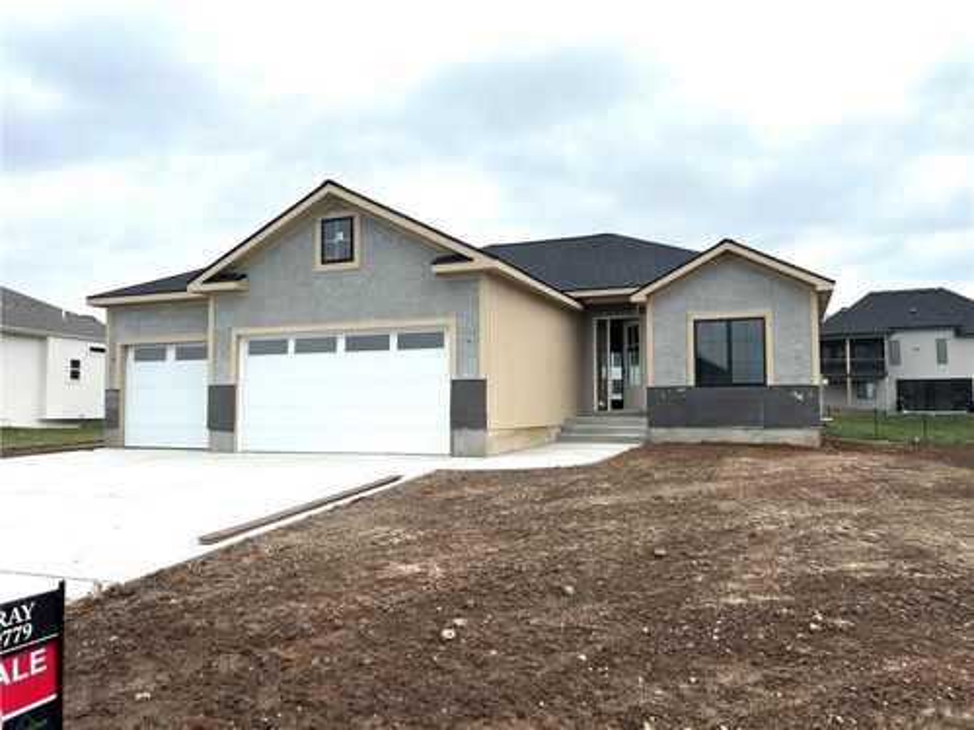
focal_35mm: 26
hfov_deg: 67.3
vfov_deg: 53.1
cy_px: 365
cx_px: 487
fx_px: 732
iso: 50
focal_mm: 5.7
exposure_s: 1/2841
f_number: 1.5
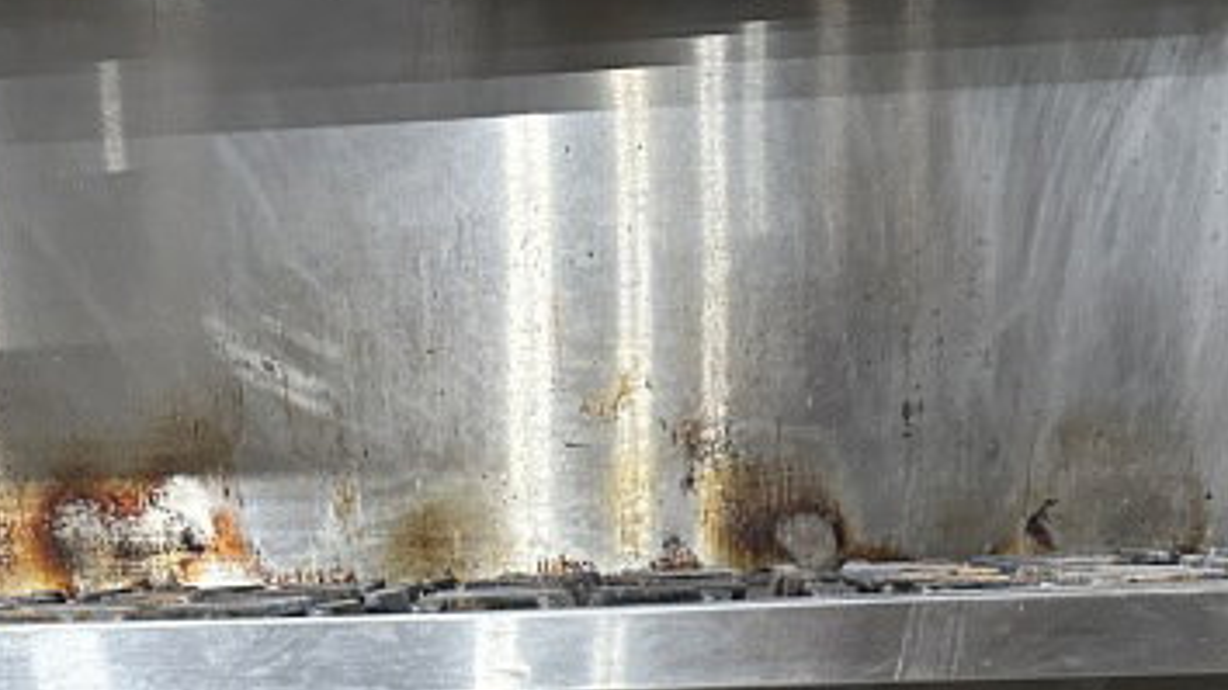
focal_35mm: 60
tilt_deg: -22.6
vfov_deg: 15.8
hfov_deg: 34.7
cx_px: 458
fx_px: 1953
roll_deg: +1.7
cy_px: 1382
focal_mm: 6.86
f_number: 1.78
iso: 800
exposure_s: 1/60
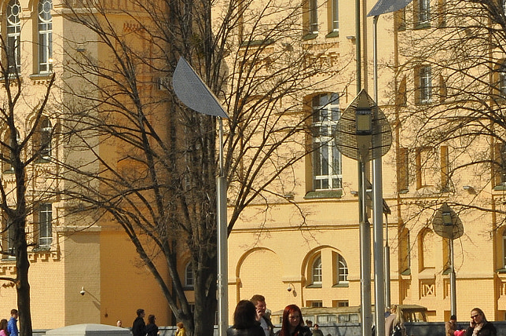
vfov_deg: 5.7
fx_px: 3401
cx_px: 278
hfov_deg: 8.5
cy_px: 80
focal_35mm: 242
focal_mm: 65
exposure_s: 1/125
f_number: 25
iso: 320
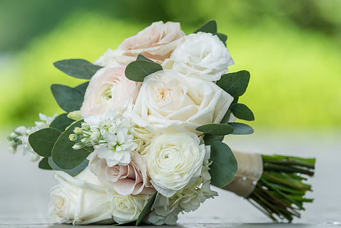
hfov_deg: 7.9
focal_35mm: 260
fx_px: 2463
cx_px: 168
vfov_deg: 5.3
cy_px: 124
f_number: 4
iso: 160
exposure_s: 1/200
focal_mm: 200
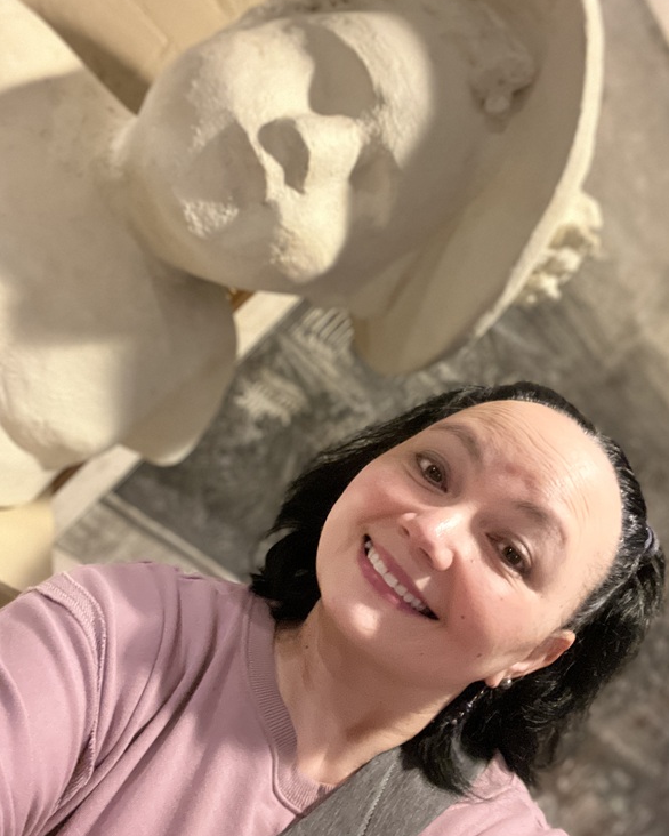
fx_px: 792
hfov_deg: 45.8
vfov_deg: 55.6
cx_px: 333
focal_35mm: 32
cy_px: 408
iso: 640
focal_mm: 2.71
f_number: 2.2
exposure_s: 1/30
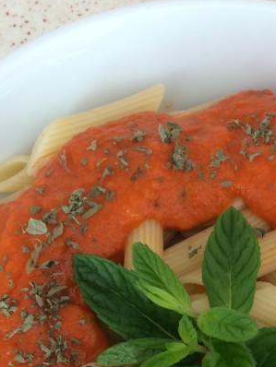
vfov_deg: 27.5
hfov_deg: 21.7
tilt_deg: -80.9
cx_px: 221
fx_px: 712
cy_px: 357
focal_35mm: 67
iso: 40
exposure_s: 1/33
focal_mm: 4.15
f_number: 2.2
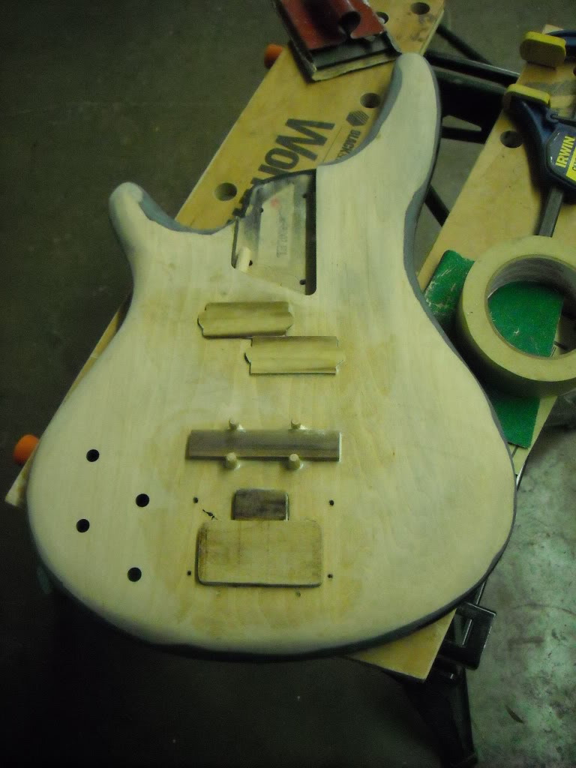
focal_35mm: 35
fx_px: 777
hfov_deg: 40.7
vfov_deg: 52.6
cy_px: 384
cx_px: 288
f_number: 2.8
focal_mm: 5.7
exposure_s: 1/168
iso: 800
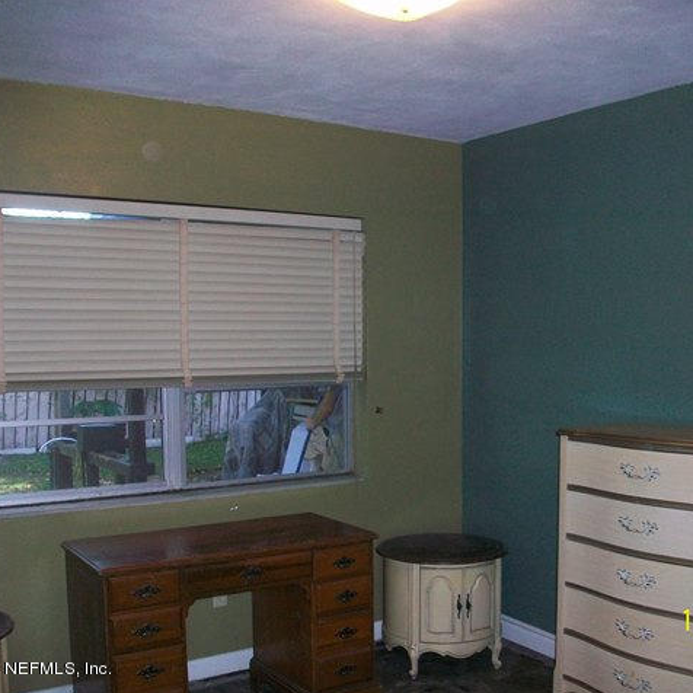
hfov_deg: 43.7
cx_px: 403
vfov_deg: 43.9
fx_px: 861
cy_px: 348
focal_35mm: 38
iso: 160
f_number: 2.8
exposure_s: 1/60
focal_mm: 5.7
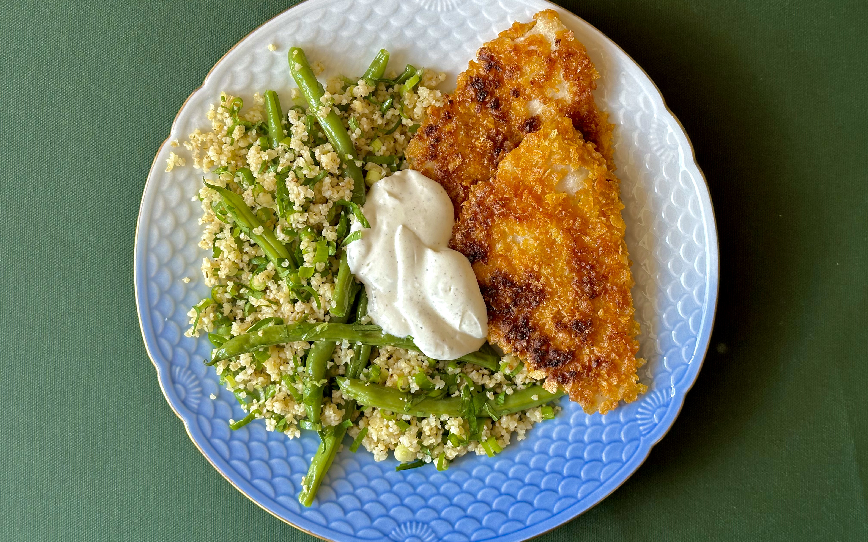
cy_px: 273
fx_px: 1206
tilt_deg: -88.3
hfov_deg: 39.6
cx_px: 435
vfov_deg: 25.3
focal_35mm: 51
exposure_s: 1/221
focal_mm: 6.86
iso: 50
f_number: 1.78
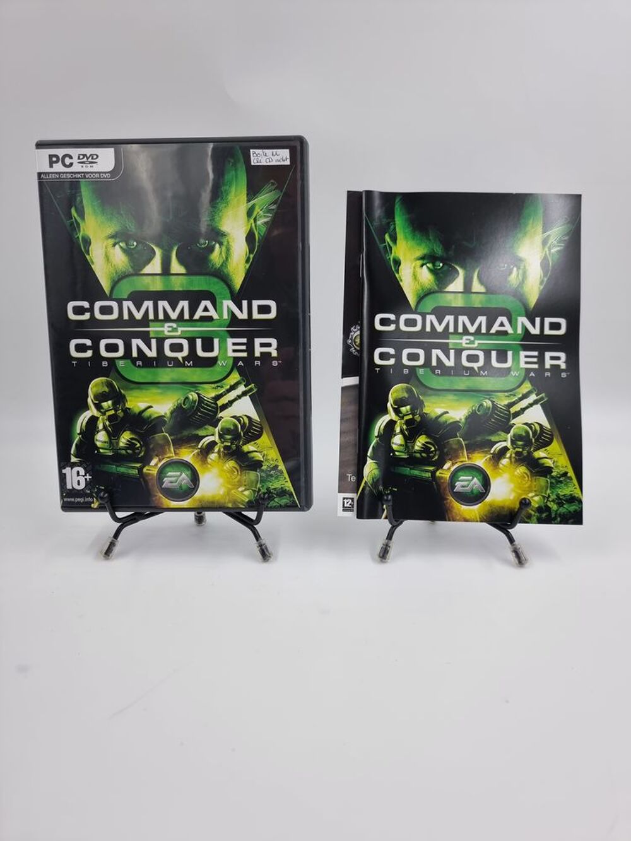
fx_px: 583
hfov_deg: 56.8
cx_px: 316
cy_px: 420
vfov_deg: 71.6
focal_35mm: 24
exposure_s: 1/120
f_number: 1.8
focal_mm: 6.7
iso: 50
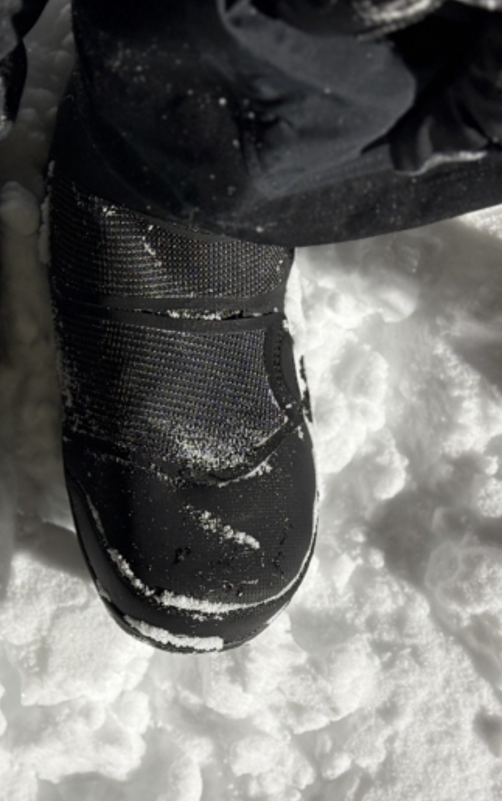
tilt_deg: -77.9
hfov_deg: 18.5
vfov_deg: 29.8
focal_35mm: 69
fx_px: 1509
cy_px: 400
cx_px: 34
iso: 200
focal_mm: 6.76
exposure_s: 1/40
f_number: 1.78
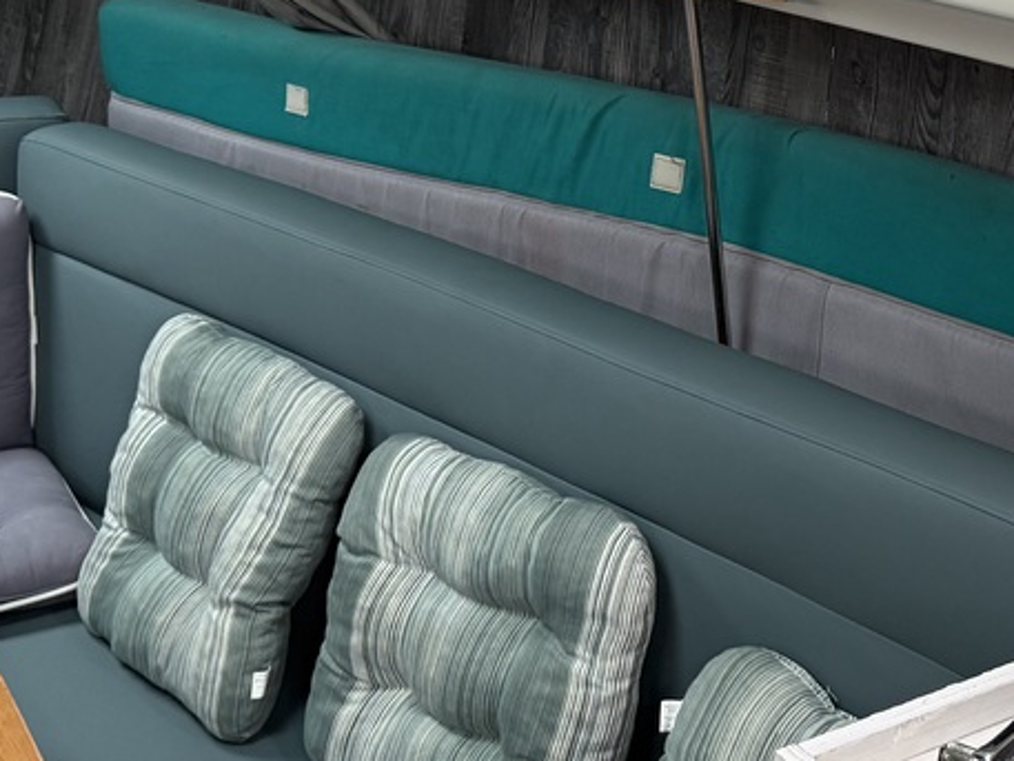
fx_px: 1846
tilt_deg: -11.4
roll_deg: -1.5
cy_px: 16
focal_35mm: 63
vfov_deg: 22.5
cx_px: 681
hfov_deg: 30.5
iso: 200
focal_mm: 6.76
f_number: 1.78
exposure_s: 1/121
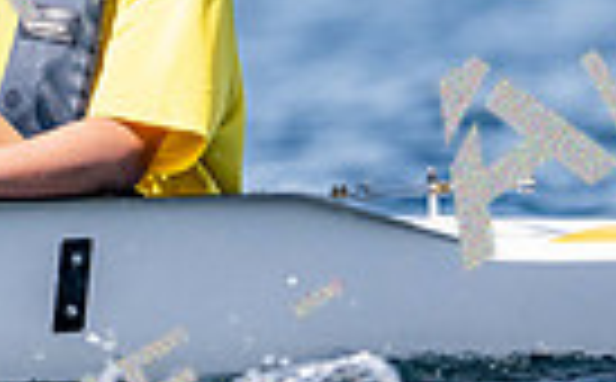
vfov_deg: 0.8
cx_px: 54
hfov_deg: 1.2
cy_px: -155
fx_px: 29017
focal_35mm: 1732
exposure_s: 1/2500
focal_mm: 400
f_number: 4.5
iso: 220
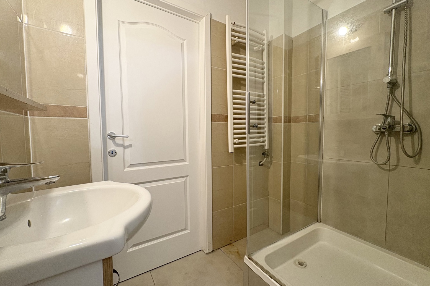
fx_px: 179
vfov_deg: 77.3
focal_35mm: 15
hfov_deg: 100.4
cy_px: 142
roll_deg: -0.1
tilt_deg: -2.9
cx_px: 220
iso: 160
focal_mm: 2.22
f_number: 2.2
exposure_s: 1/50
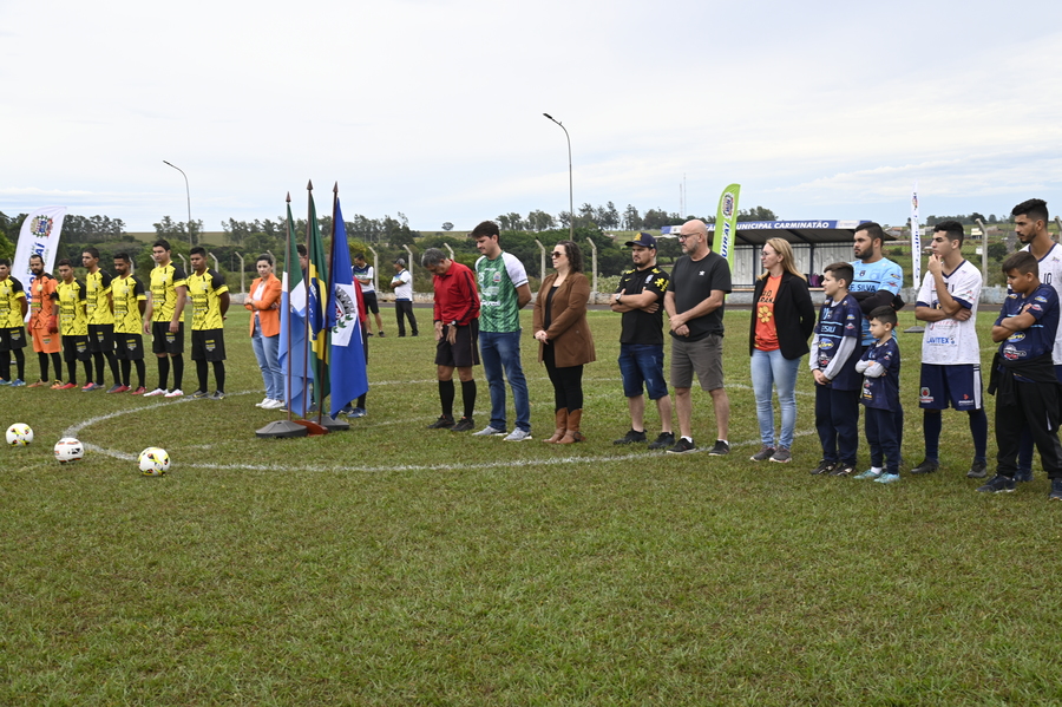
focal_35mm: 48
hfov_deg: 41.1
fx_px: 1415
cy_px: 354
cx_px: 531
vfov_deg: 28.0
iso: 200
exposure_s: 1/125
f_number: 6.3
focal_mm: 48
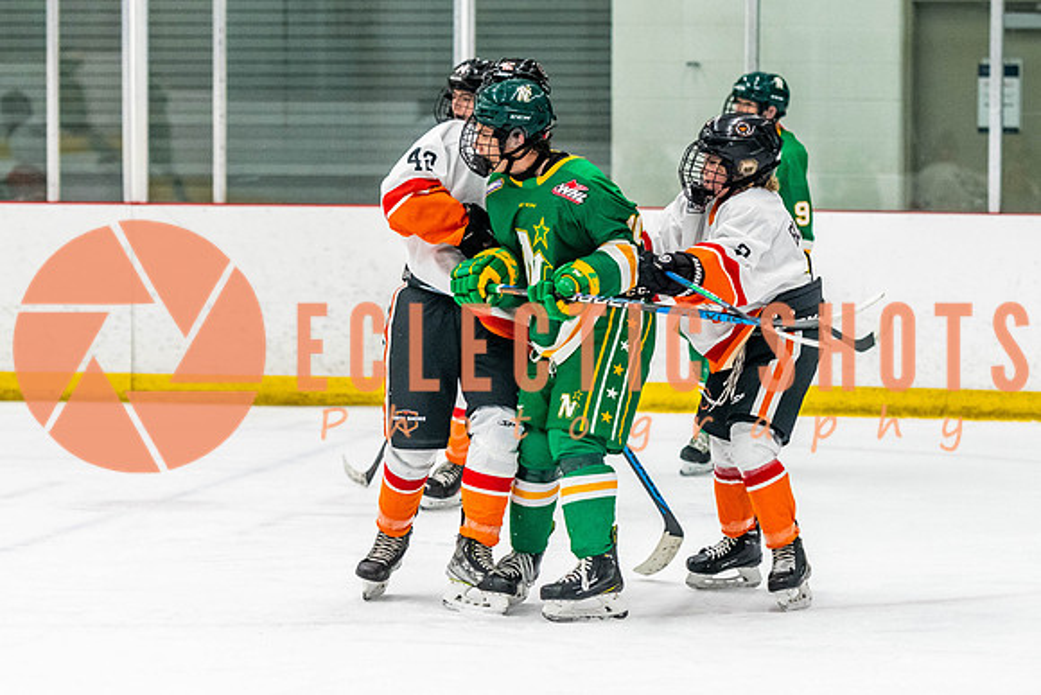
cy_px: 347
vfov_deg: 7.7
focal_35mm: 178
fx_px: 5142
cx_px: 563
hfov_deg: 11.6
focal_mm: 105
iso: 1800
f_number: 2.8
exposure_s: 1/640
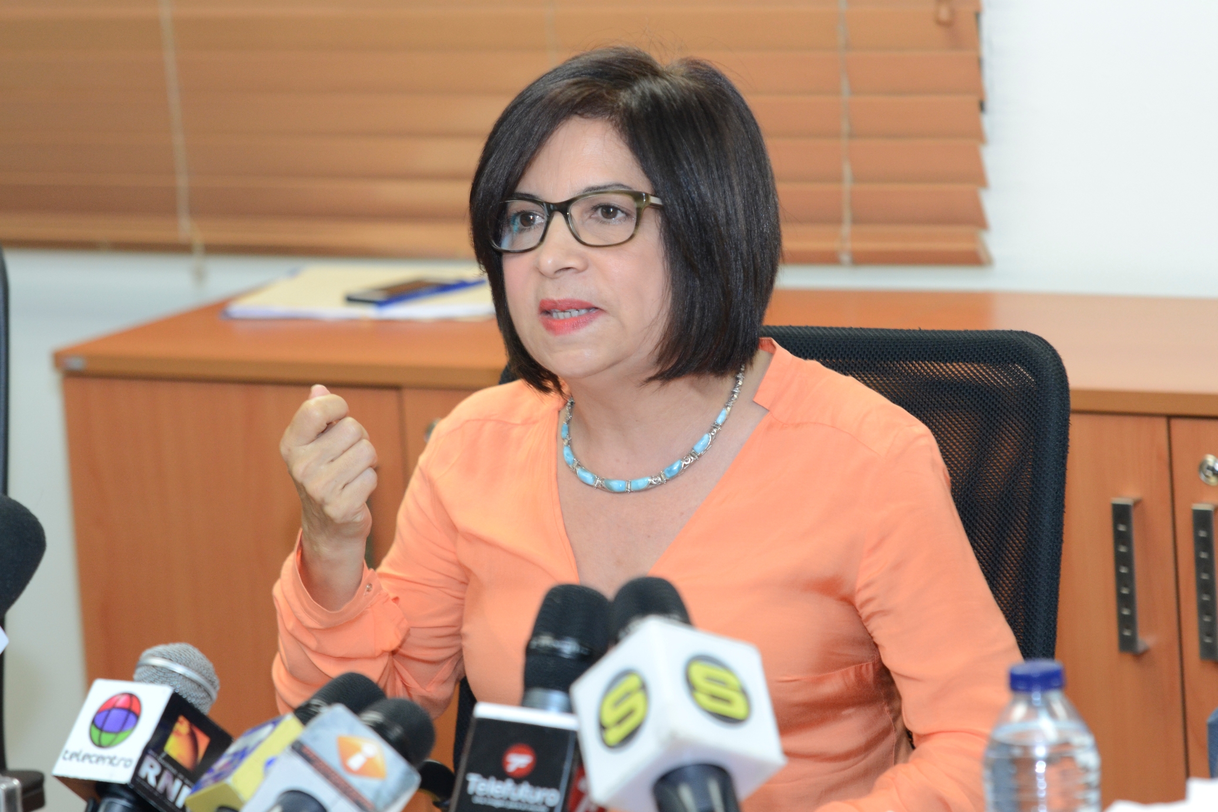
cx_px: 609
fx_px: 5581
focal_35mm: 165
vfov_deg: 8.3
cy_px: 406
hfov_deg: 12.5
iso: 800
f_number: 5
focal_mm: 110
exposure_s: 1/80
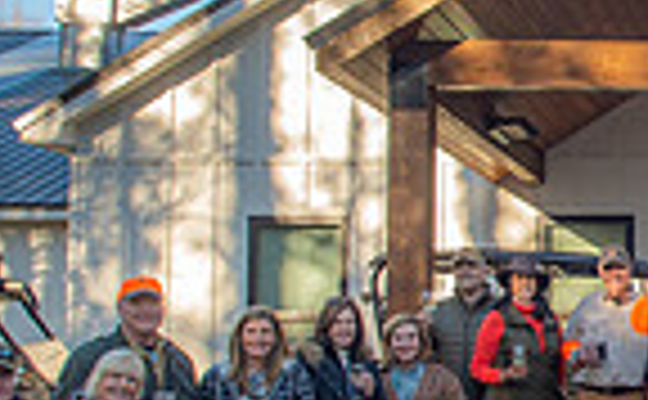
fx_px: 1373
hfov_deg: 22.2
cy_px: 310
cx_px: 958
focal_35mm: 78
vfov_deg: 16.5
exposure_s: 1/125
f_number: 5.6
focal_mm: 19
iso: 160
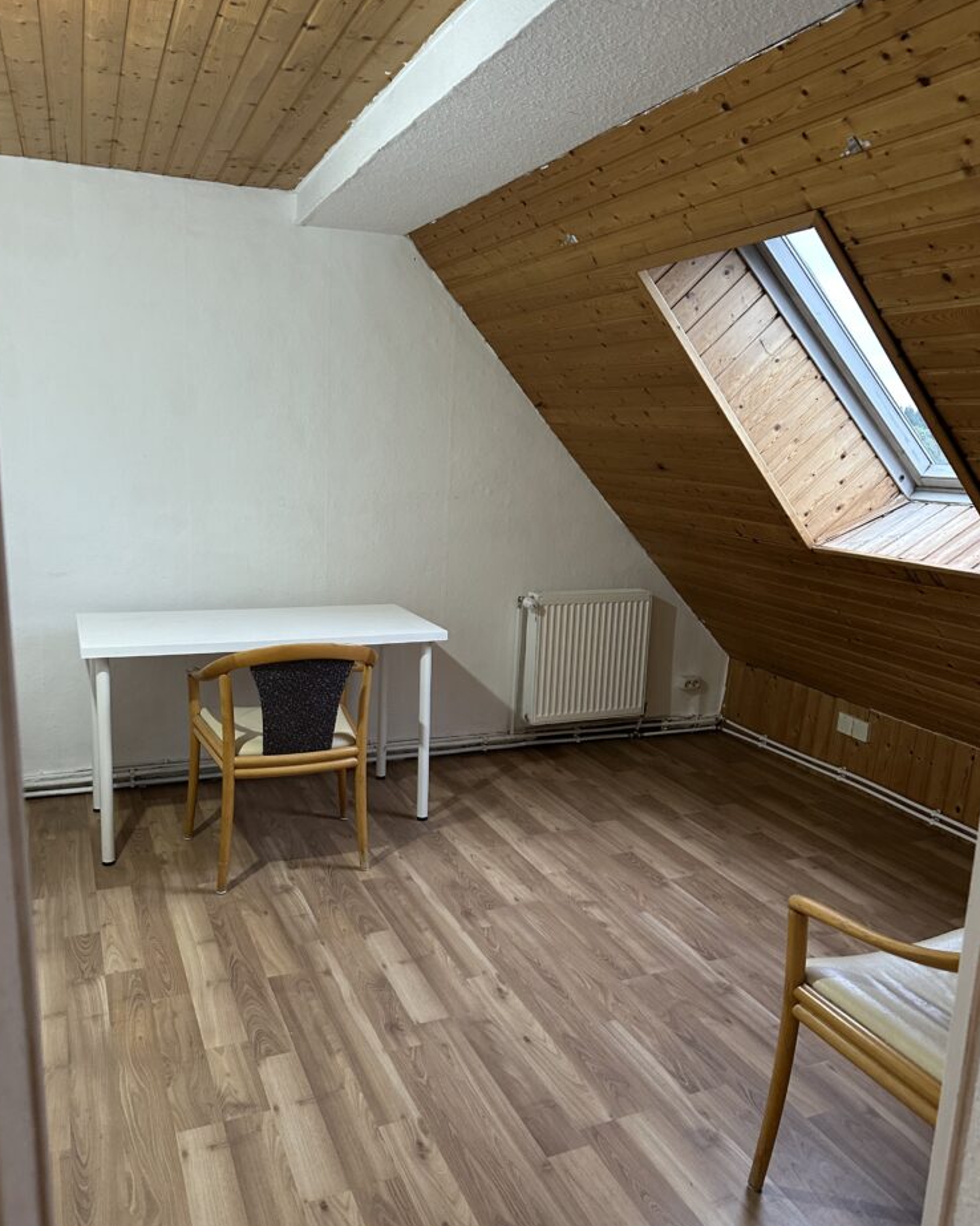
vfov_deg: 66.0
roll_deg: -1.6
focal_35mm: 26
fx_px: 943
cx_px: 491
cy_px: 628
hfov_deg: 54.9
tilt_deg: -10.6
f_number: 1.78
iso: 400
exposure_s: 1/50
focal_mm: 6.86
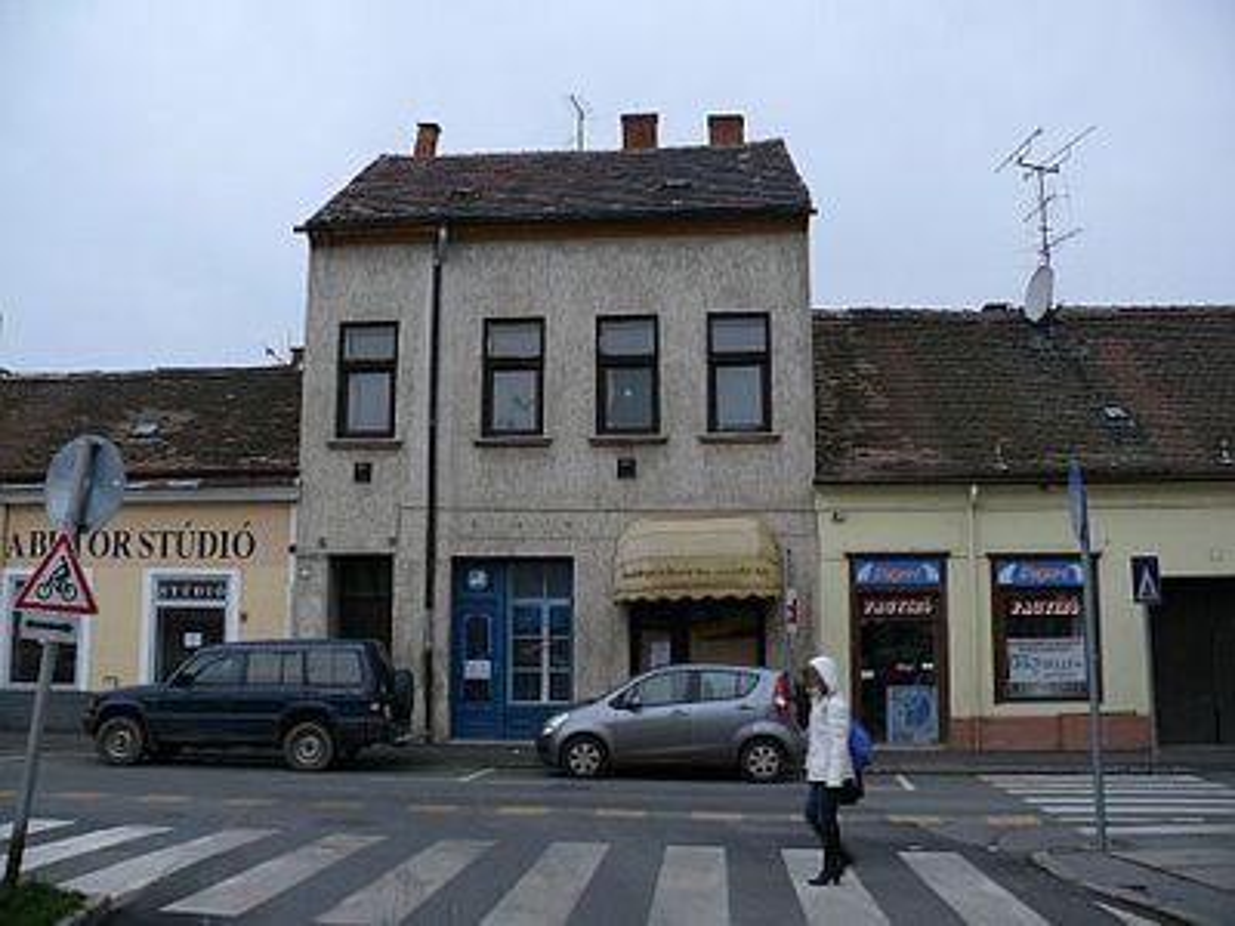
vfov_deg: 40.7
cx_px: 618
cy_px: 463
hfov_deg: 52.6
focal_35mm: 35
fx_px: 1249
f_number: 2.8
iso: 100
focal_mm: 7.4
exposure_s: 1/60
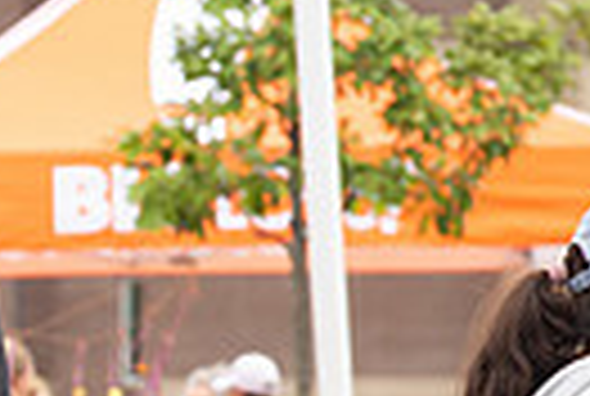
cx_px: -676
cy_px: 695
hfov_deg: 2.2
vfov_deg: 1.5
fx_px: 15014
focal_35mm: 914
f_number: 9
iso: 640
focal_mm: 200
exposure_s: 1/200
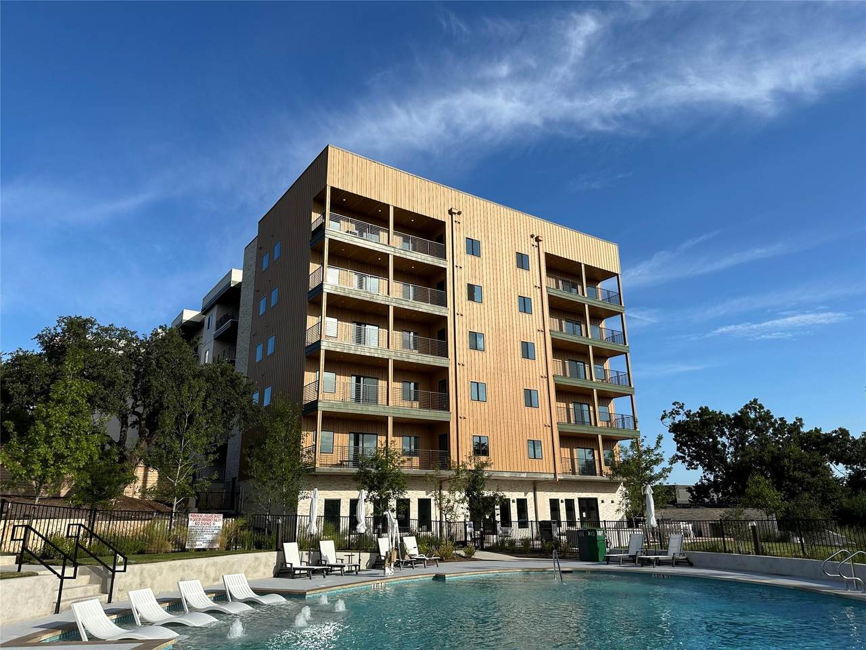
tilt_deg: +17.8
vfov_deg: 56.8
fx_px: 600
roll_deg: +0.9
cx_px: 433
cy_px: 325
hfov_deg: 71.6
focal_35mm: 24
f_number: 1.78
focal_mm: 6.86
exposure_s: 1/5000
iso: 80
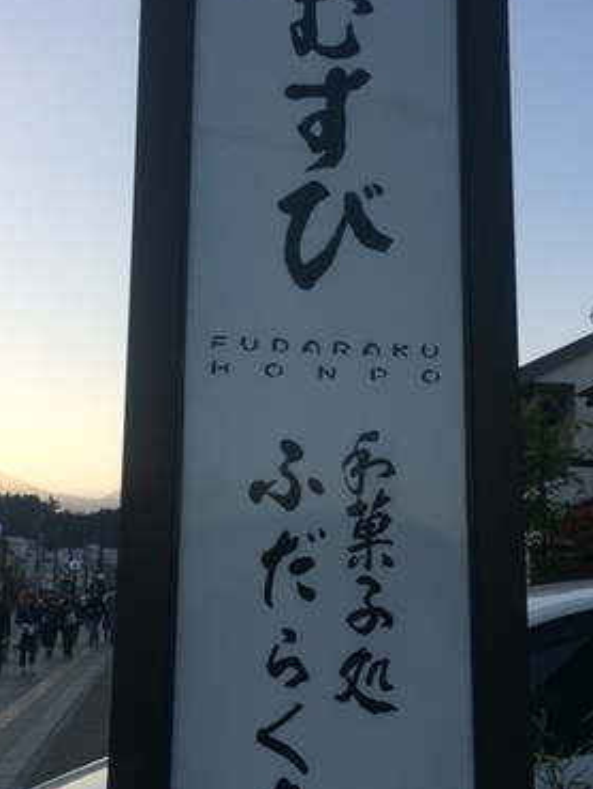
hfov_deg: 30.9
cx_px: 324
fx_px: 1072
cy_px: 386
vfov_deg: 40.4
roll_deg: -0.7
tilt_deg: +10.1
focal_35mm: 47
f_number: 2.2
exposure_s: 1/612
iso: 32
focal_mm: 4.15
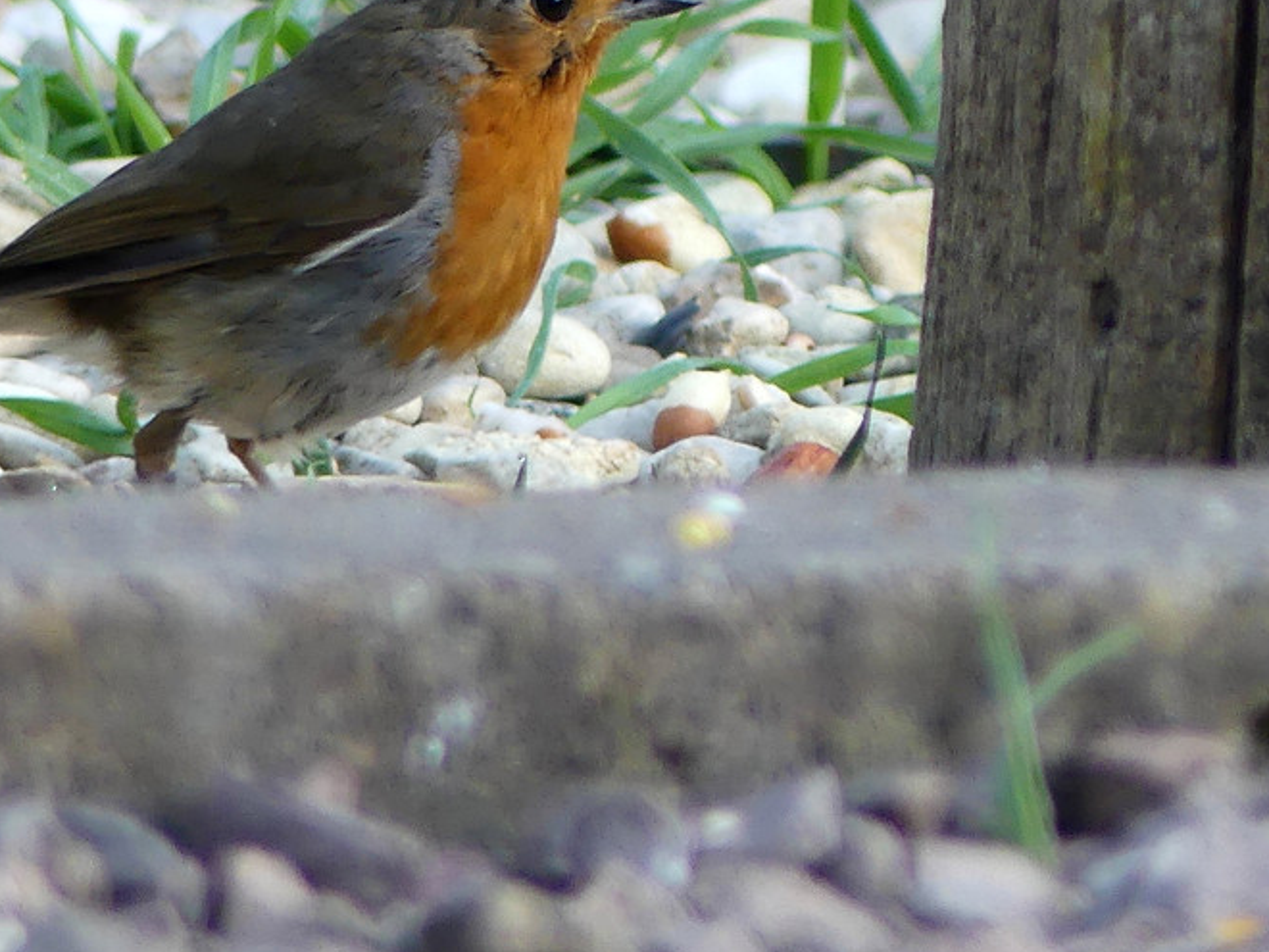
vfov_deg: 0.8
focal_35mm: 1941
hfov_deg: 1.0
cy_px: 208
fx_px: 71156
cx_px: 468
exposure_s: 1/125
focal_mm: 108
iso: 100
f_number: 2.8
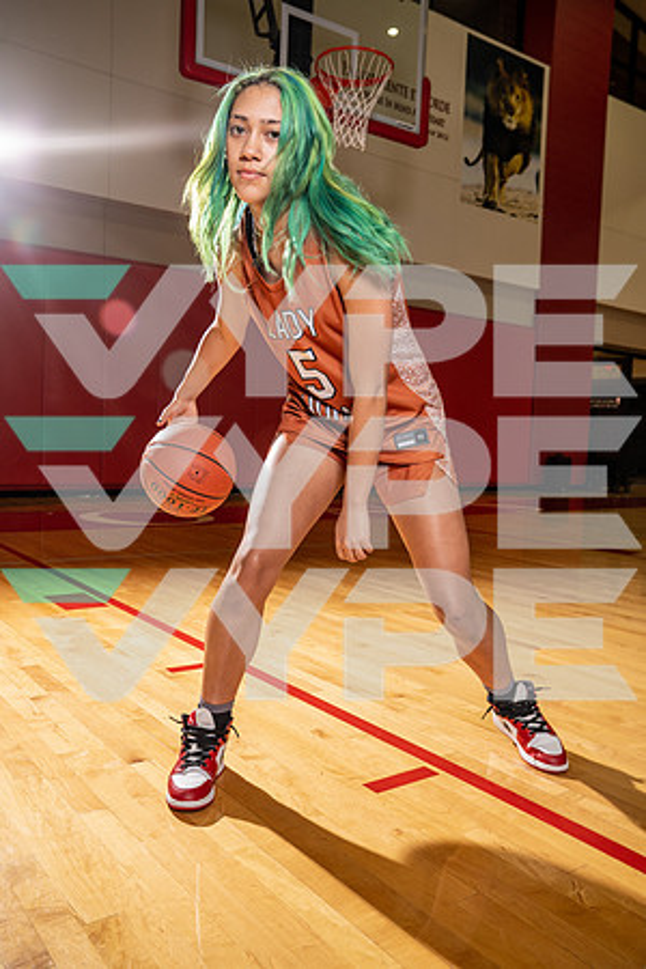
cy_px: 484
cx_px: 323
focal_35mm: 30
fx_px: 807
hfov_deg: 43.6
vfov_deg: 61.9
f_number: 5.6
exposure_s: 1/250
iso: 800
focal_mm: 30
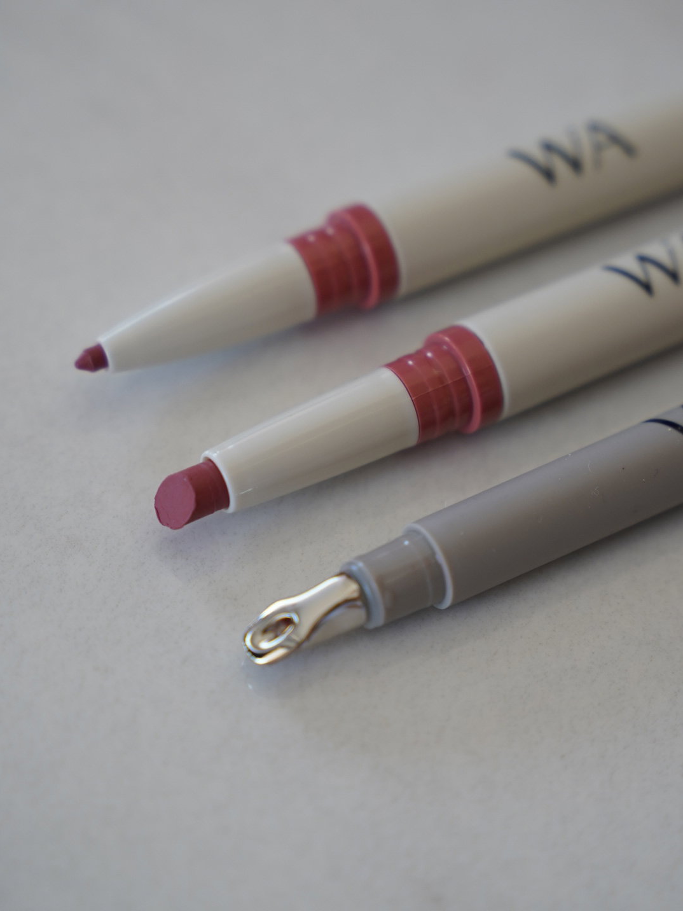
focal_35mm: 114
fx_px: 2999
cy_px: 463
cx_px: 342
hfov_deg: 13.0
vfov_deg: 17.3
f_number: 2.8
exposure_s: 1/125
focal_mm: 70
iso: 250
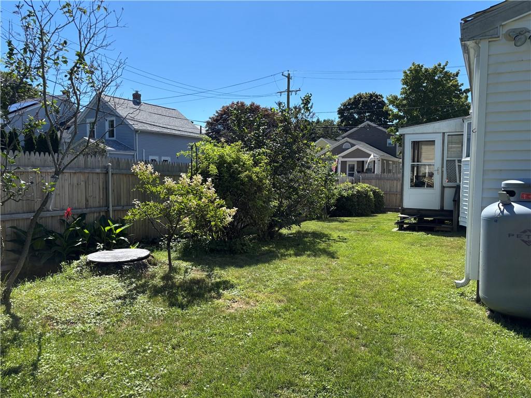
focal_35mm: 26
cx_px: 266
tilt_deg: -2.0
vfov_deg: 53.1
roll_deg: -1.5
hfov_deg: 67.3
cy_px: 199
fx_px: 399
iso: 50
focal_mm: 5.96
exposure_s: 1/2342
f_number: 1.6
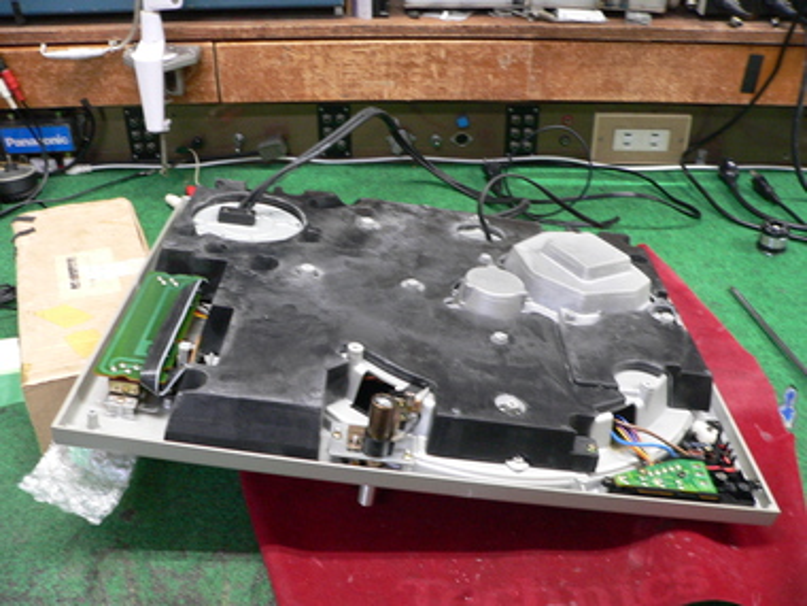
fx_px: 839
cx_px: 404
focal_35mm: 36
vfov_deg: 39.7
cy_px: 303
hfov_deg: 51.4
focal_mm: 6
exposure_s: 1/13
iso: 200
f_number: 2.8
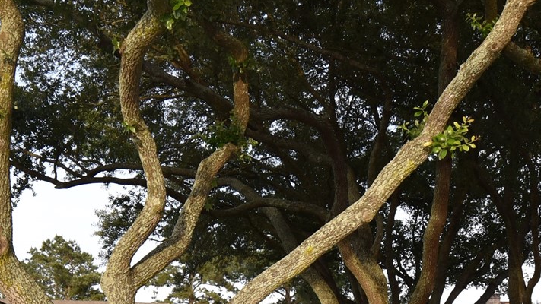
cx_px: 162
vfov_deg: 23.3
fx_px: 689
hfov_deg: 42.1
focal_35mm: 48
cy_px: 341
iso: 125
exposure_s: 1/125
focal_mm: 10
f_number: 5.6
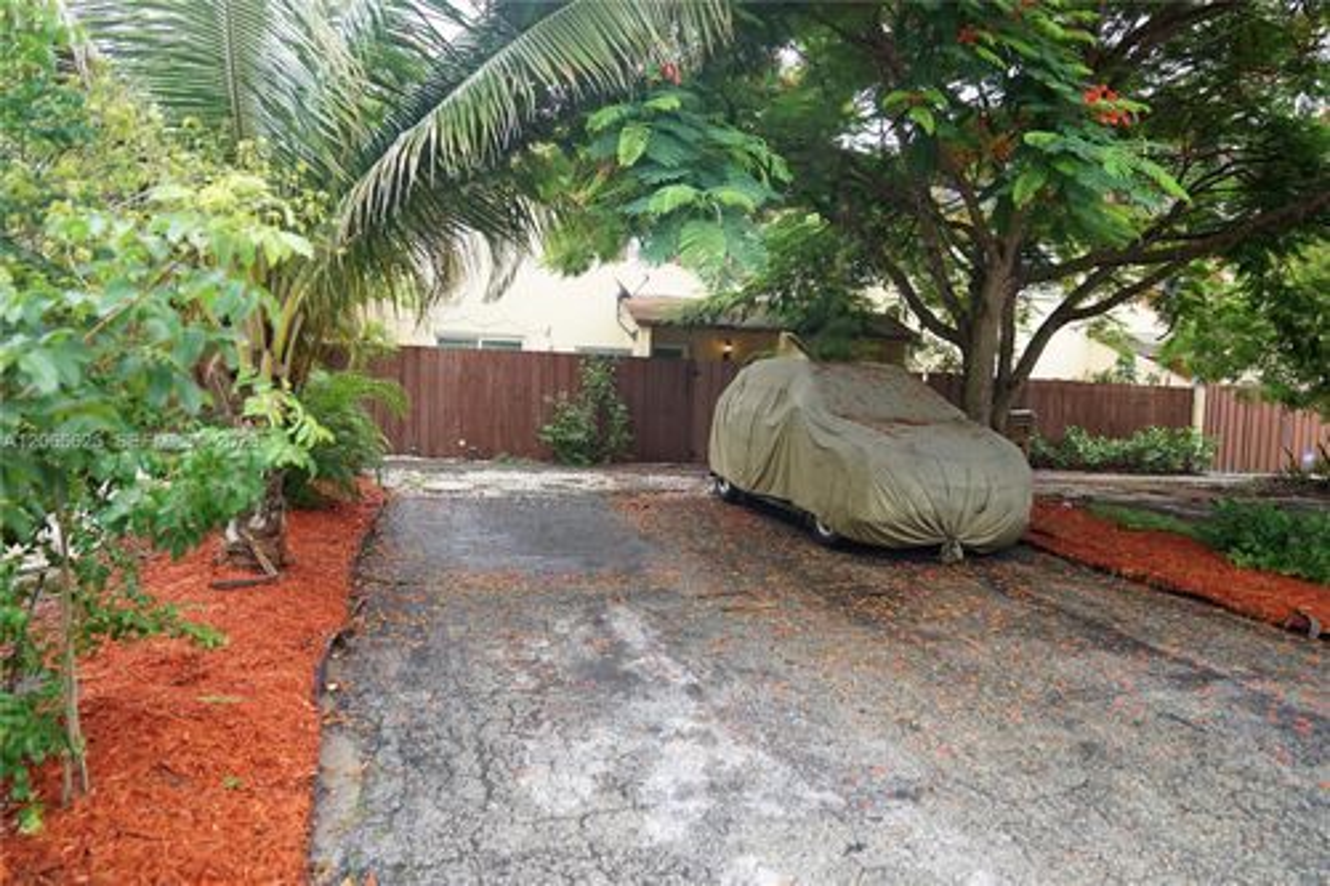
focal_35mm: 24
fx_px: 886
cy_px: 443
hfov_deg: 73.8
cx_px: 665
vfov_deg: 53.1
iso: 100
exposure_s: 1/160
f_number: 2.8
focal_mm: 24
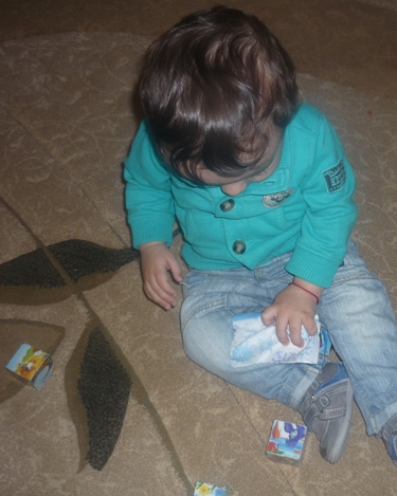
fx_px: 646
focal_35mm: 44
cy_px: 243
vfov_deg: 42.0
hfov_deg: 33.8
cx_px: 264
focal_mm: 5.5
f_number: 2.8
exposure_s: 1/30
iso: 100
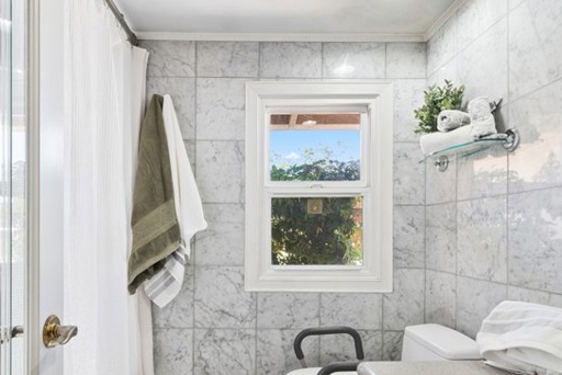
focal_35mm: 24
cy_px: 233
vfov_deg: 52.7
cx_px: 241
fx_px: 375
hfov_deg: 73.3
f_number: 8
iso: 400
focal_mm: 12
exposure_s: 1/20
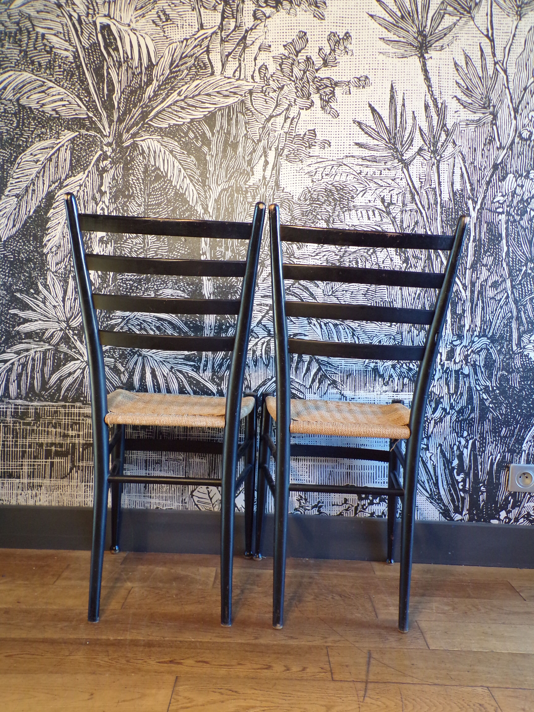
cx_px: 267
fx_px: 576
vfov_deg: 63.4
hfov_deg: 49.7
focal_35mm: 28
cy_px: 356
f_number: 3.1
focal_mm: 5
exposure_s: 1/17
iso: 236
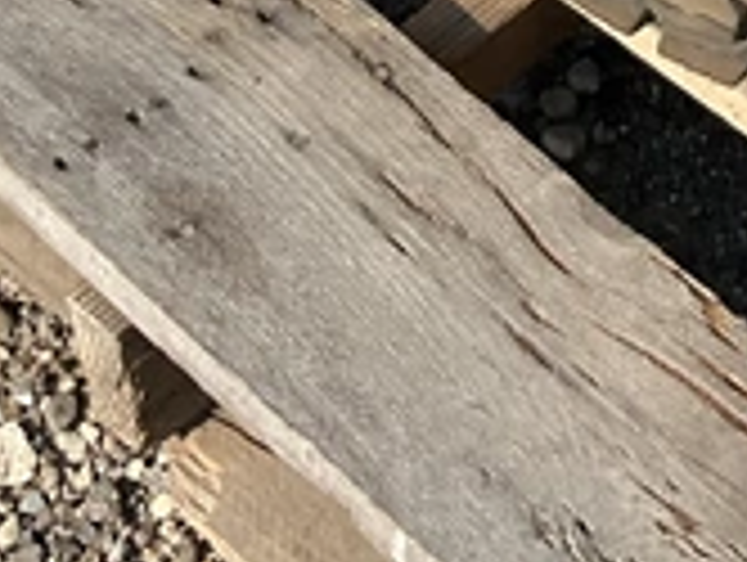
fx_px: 2831
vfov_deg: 10.2
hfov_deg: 14.0
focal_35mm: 131
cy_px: -686
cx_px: 1161
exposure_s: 1/1279
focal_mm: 3
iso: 25
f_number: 1.8
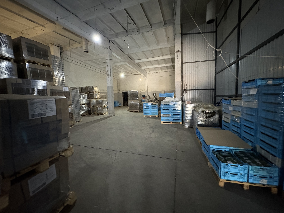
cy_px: 106
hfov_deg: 102.1
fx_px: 115
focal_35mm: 14
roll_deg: +3.8
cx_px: 142
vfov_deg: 85.7
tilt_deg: -2.7
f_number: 2.2
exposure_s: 1/25
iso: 800
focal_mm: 2.22
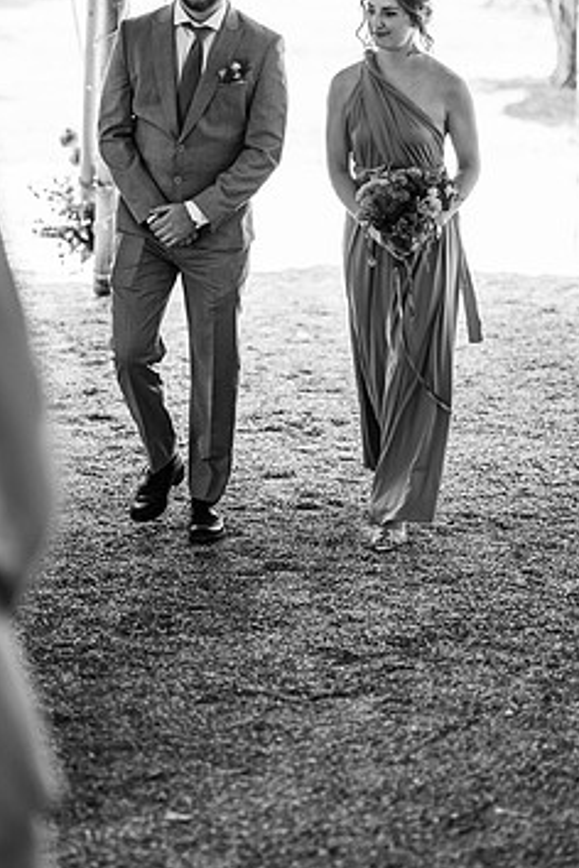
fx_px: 2605
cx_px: 276
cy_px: 378
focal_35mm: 108
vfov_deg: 18.9
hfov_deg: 12.7
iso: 100
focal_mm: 85
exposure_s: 1/250
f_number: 1.8
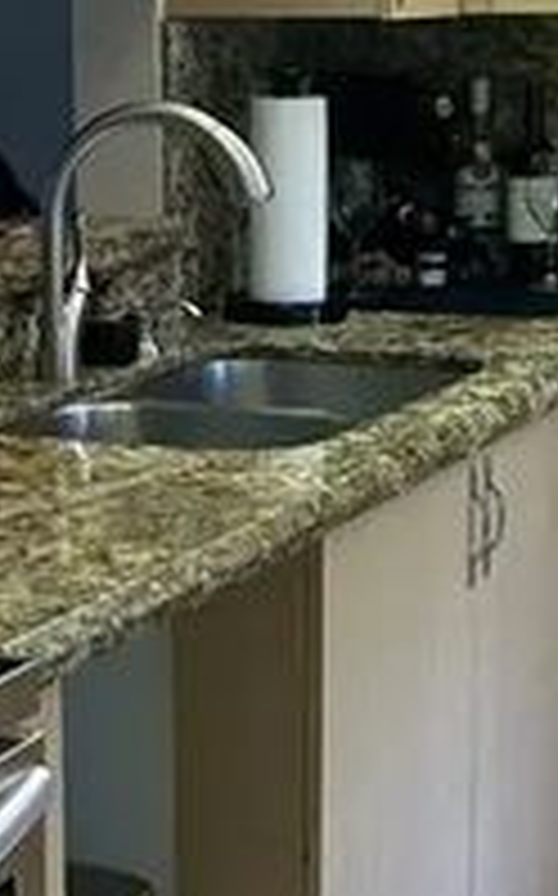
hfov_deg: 12.0
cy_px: 615
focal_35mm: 109
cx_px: 202
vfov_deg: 19.1
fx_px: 2658
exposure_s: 1/120
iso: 160
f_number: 1.78
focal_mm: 6.86
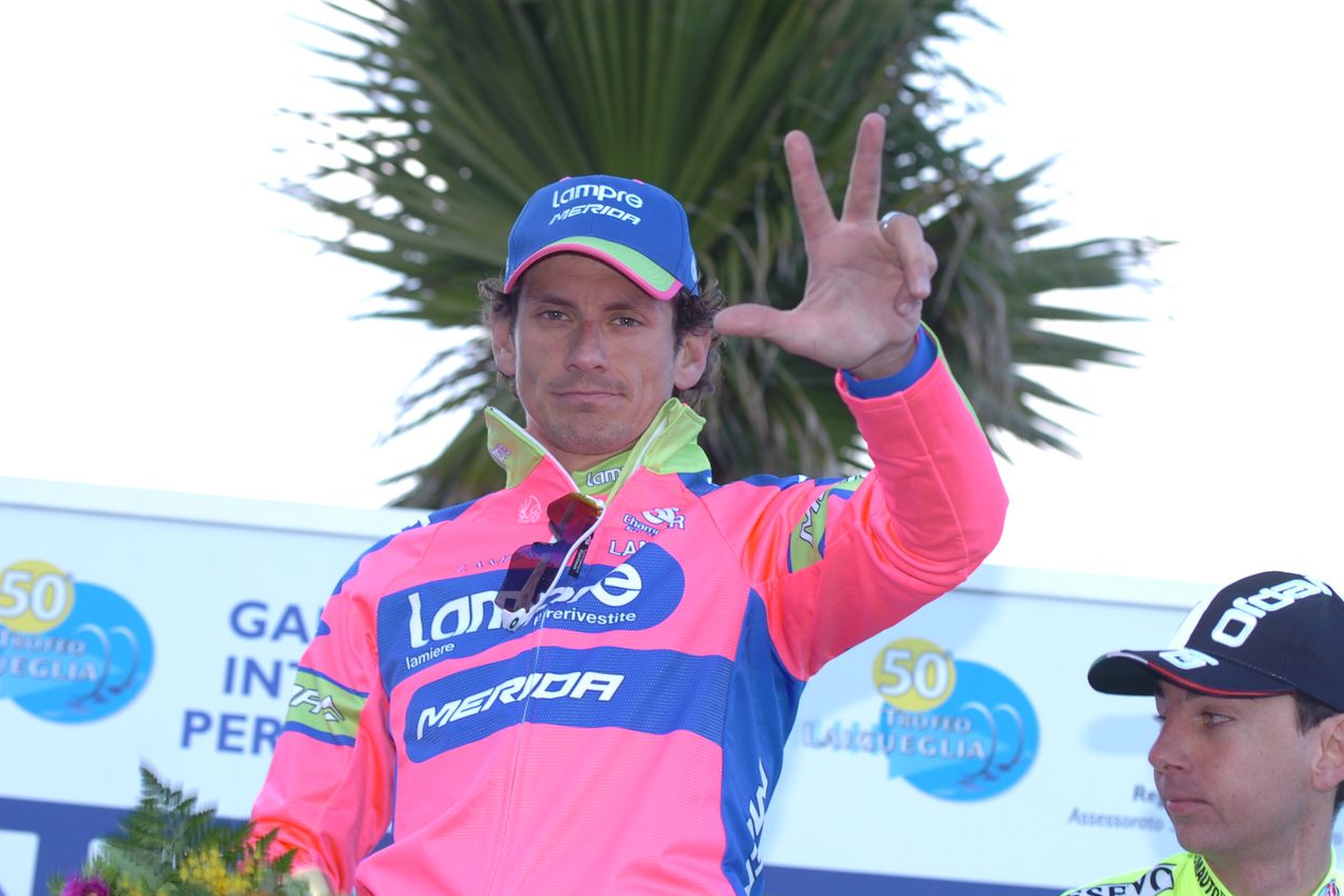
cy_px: 449
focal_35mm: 106
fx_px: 3958
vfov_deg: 12.9
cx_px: 668
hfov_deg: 19.3
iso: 200
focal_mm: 70
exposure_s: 1/250
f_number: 3.5
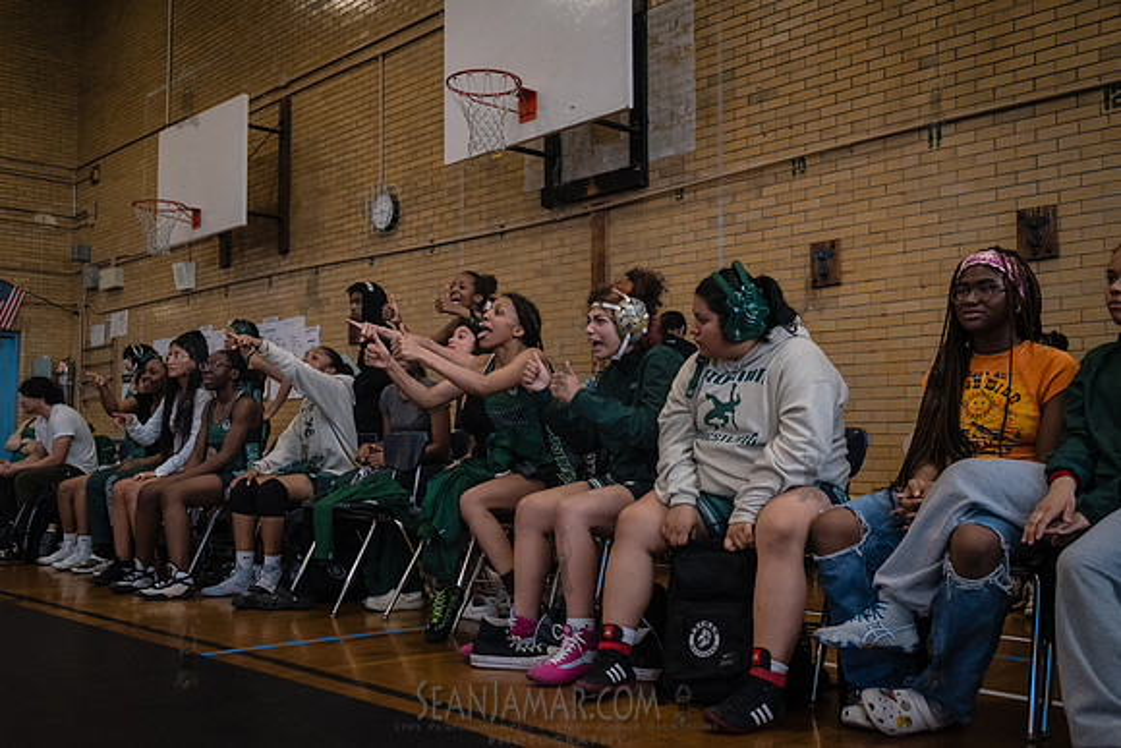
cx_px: 560
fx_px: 1127
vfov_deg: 36.7
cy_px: 374
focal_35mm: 36
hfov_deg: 52.9
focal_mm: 35
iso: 4000
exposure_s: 1/400
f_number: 4
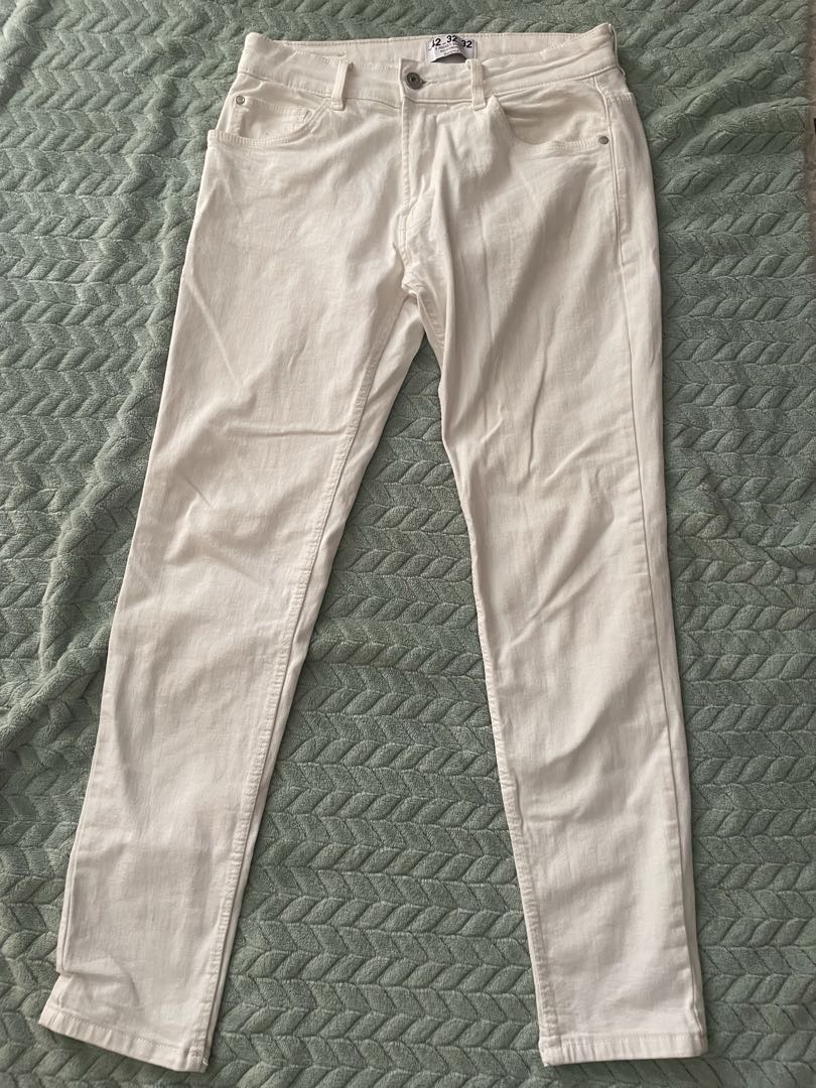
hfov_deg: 53.1
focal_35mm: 26
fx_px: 817
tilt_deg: -79.6
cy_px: 544
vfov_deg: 67.3
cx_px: 408
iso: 200
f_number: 1.6
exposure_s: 1/60
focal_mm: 4.2
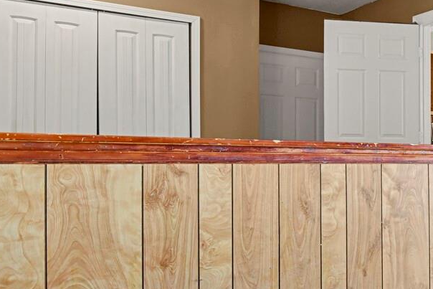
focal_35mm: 45
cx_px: 529
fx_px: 541
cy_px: 169
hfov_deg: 34.3
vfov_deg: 29.8
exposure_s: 1/6
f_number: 8
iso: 12800
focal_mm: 17
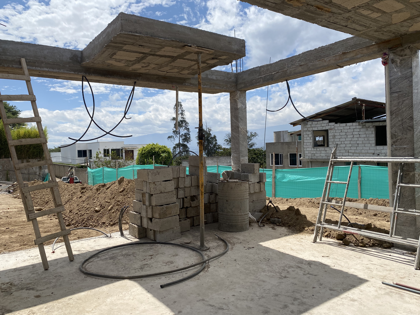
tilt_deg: -0.6
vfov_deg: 53.1
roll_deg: +1.8
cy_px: 158
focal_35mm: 26
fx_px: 315
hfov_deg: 67.3
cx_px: 210
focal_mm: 4.25
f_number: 1.8
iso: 32
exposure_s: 1/4608
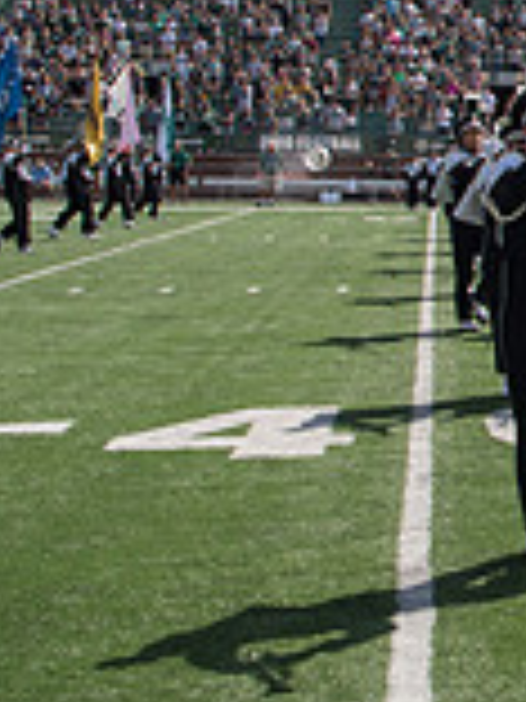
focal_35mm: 86
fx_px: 1742
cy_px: 196
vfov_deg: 22.6
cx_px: 1083
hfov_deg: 14.1
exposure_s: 1/1000
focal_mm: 24
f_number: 7.1
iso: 200
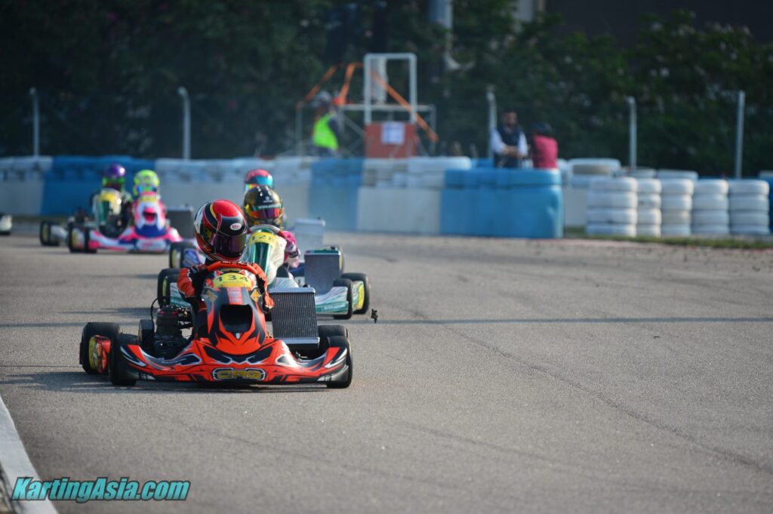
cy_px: 257
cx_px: 386
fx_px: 6436
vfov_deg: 4.6
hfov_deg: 6.9
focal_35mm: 300
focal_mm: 300
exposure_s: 1/500
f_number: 5
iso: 100
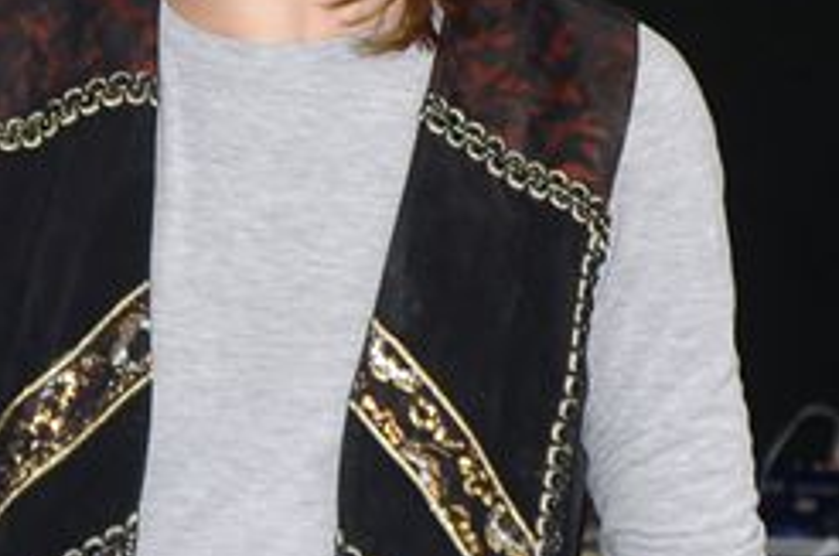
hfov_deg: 5.7
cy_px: -12
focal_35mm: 363
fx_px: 8443
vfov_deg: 3.8
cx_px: 242
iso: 500
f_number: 4.5
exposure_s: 1/60
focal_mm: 70
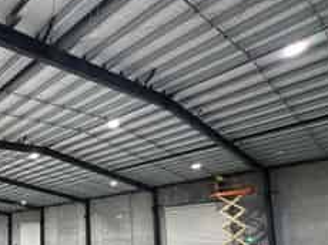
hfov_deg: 49.5
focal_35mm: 30
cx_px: 4
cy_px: 219
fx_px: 284
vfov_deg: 42.9
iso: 320
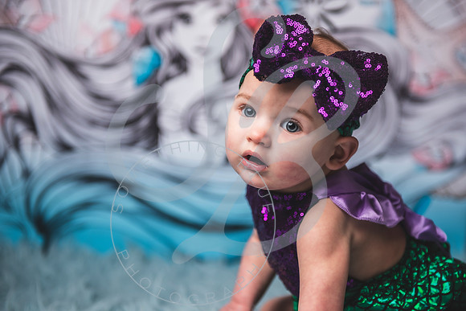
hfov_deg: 29.3
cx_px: 258
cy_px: 172
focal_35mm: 69
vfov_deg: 19.8
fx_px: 889
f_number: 2.8
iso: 100
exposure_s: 1/160
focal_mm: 62
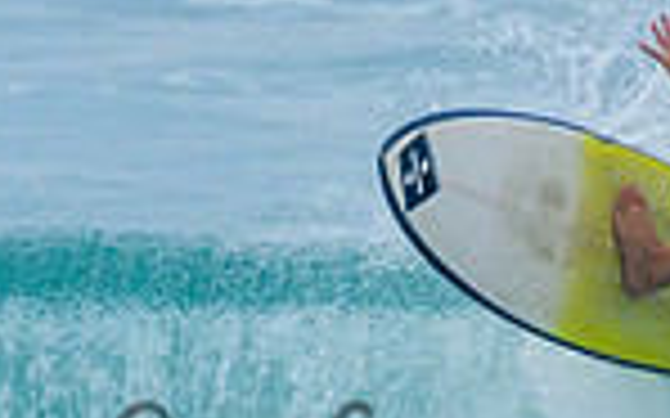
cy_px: 421
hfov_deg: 1.0
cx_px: 576
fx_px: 39809
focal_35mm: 2181
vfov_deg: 0.6
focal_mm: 400
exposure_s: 1/2000
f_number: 8
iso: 500
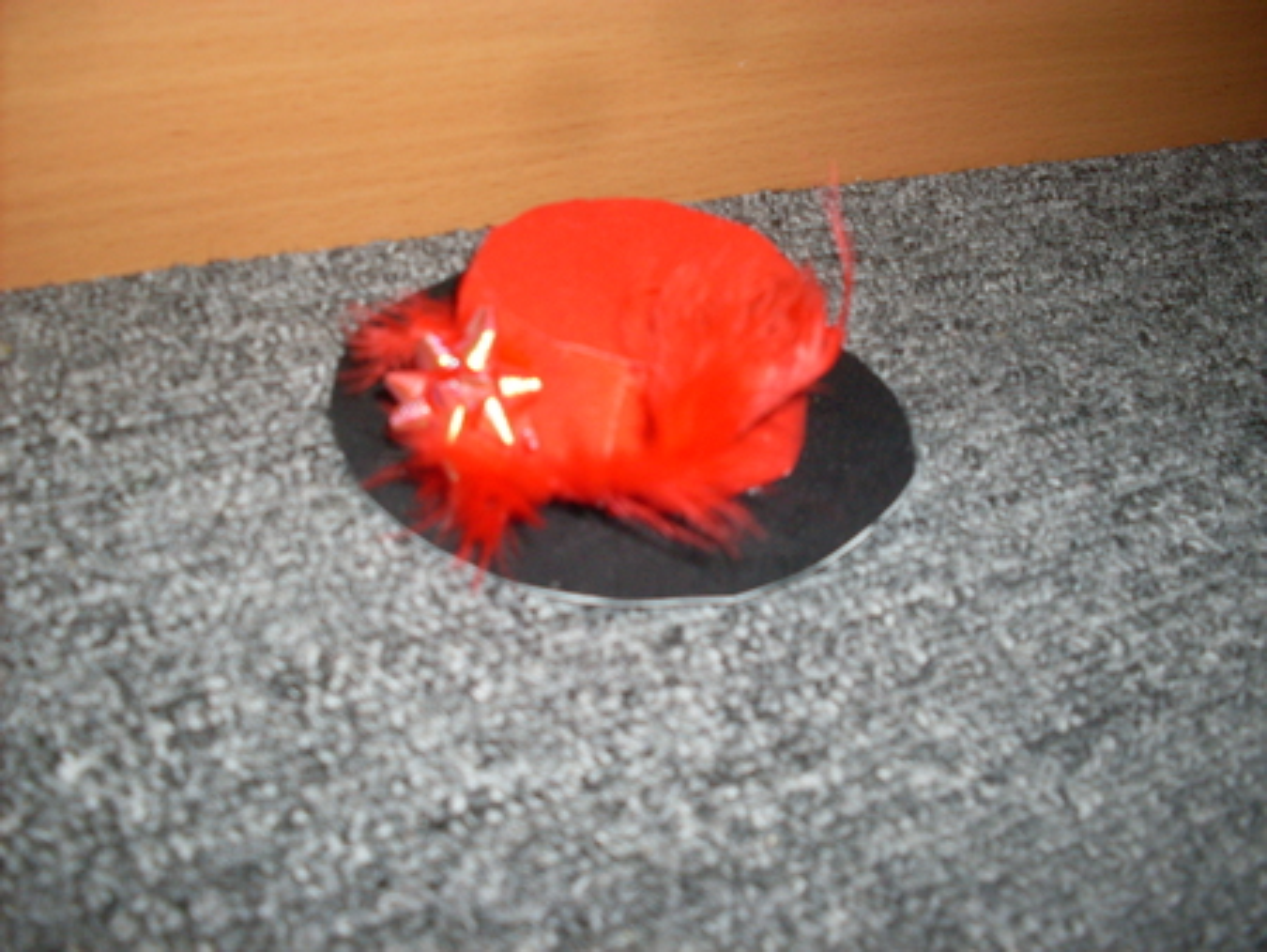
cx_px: 634
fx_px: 1392
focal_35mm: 38
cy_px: 476
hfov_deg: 49.0
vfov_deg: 37.8
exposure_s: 1/45
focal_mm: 6.3
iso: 100
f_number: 2.8
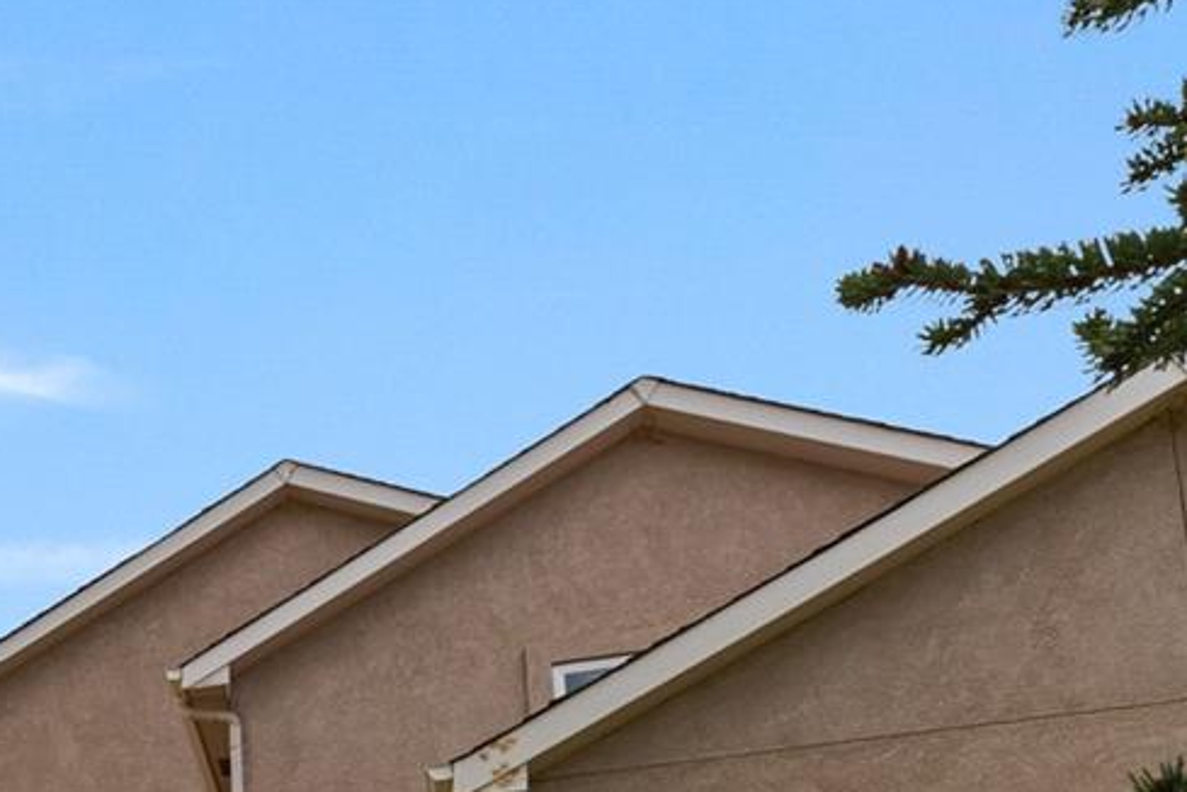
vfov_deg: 20.9
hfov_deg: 30.7
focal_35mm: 54
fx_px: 1786
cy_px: 1220
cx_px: -260
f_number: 9
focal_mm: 10.9
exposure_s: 1/250
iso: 125
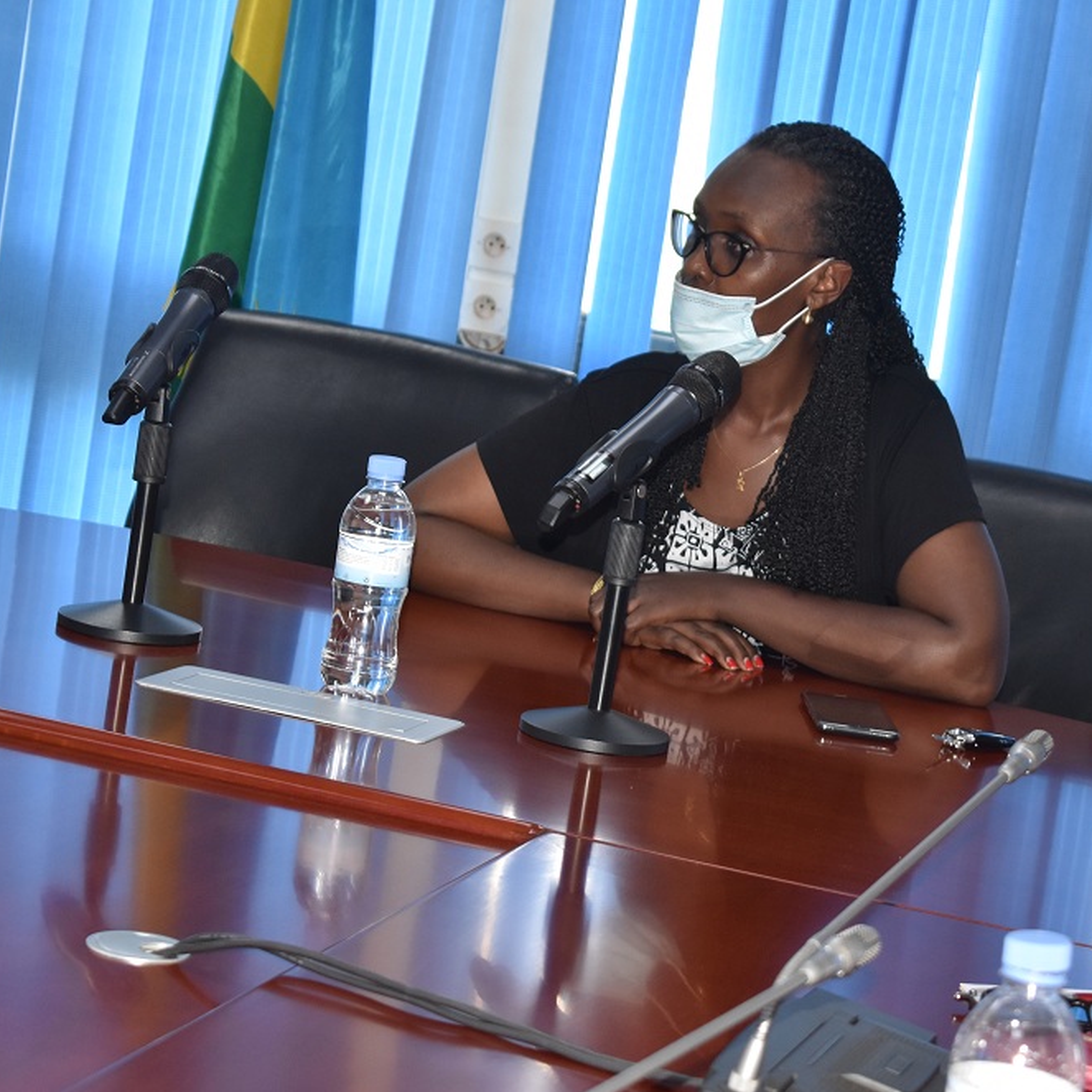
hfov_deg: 16.5
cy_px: 547
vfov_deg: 16.5
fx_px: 3770
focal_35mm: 106
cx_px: 647
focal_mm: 55
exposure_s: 1/60
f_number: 5.6
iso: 800
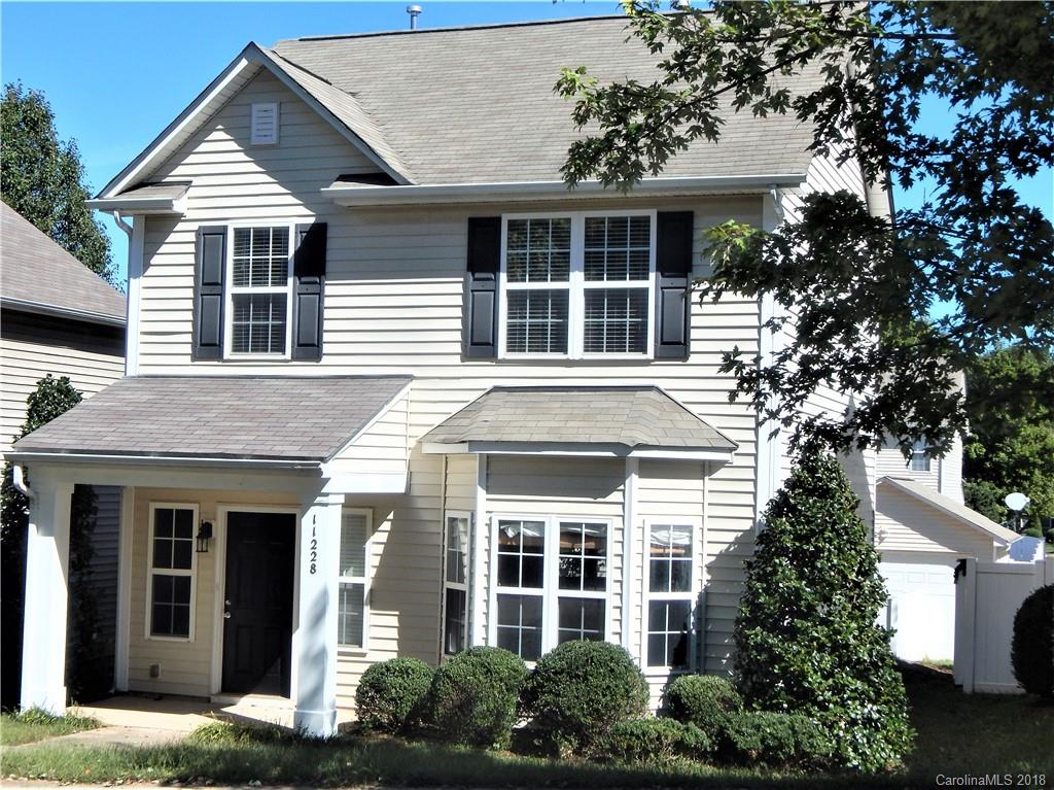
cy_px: 395
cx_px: 527
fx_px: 1643
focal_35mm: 54
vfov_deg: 27.0
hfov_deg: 35.6
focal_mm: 9.7
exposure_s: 1/400
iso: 125
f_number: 7.6
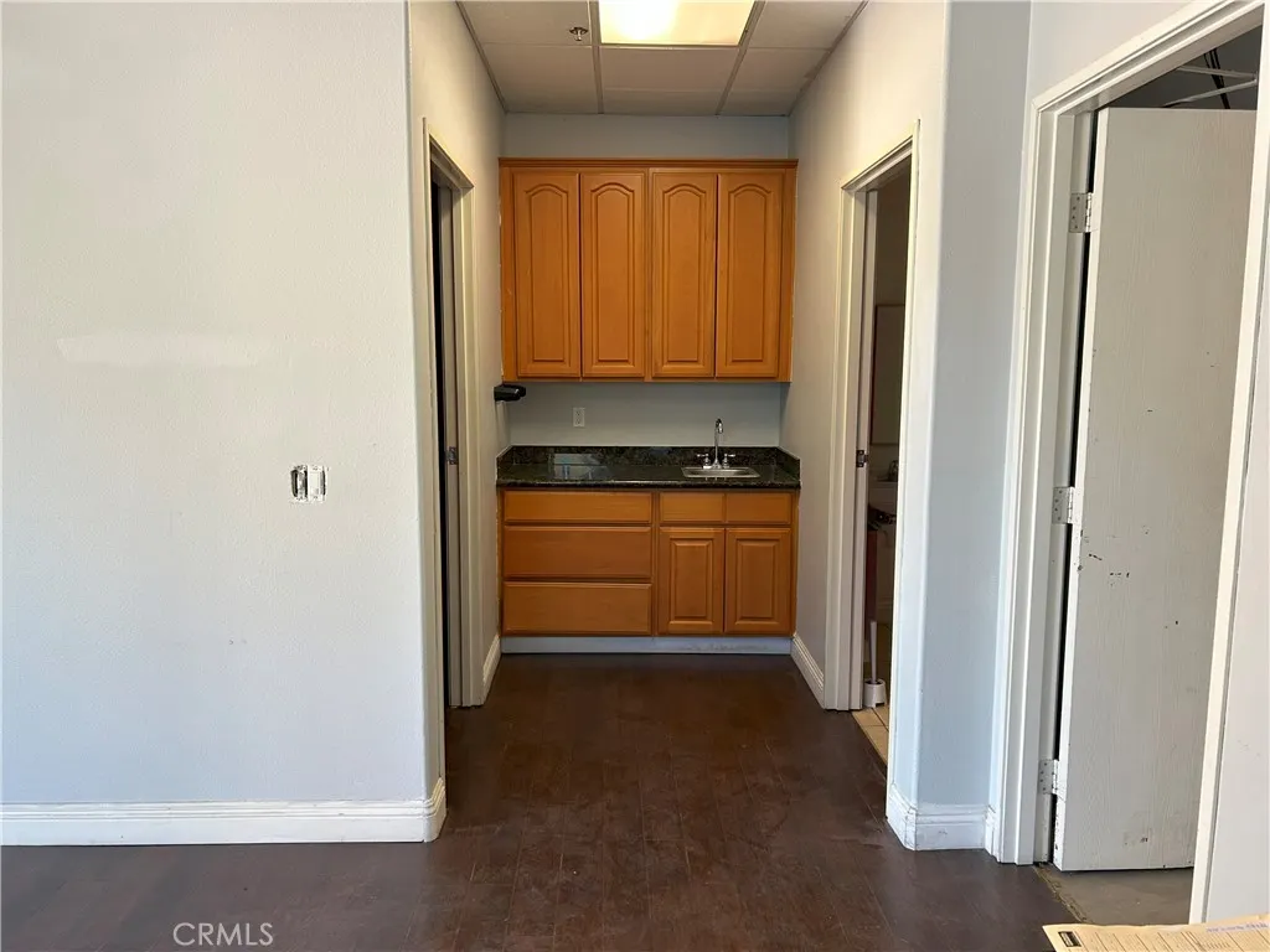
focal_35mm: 26
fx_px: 954
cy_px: 476
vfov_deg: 53.1
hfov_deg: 67.3
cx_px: 635
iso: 125
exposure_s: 1/72
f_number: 1.5
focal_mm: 5.7
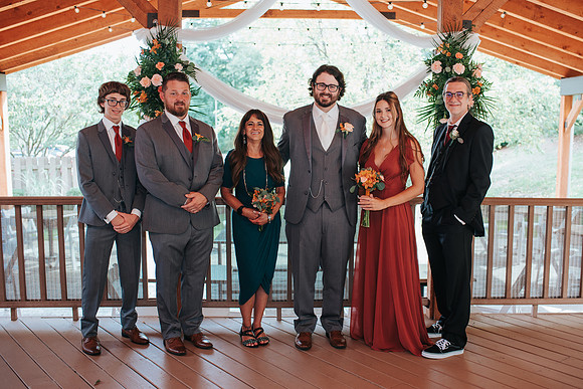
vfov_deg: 35.0
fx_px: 617
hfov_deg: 50.5
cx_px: 306
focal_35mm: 38
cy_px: 194
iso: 320
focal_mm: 35
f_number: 3.2
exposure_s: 1/200
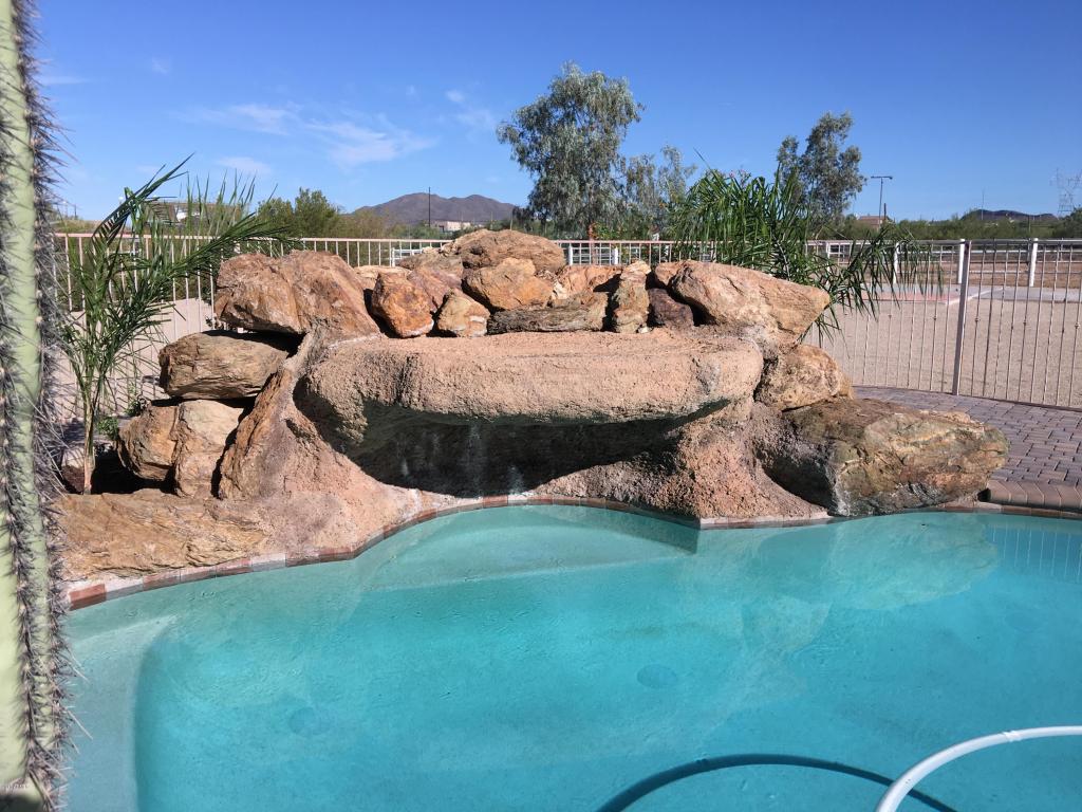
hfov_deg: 61.7
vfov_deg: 48.2
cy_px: 406
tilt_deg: -7.3
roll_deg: -1.4
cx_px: 541
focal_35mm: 29
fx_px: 906
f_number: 2.2
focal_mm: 4.15
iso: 25
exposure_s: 1/2024
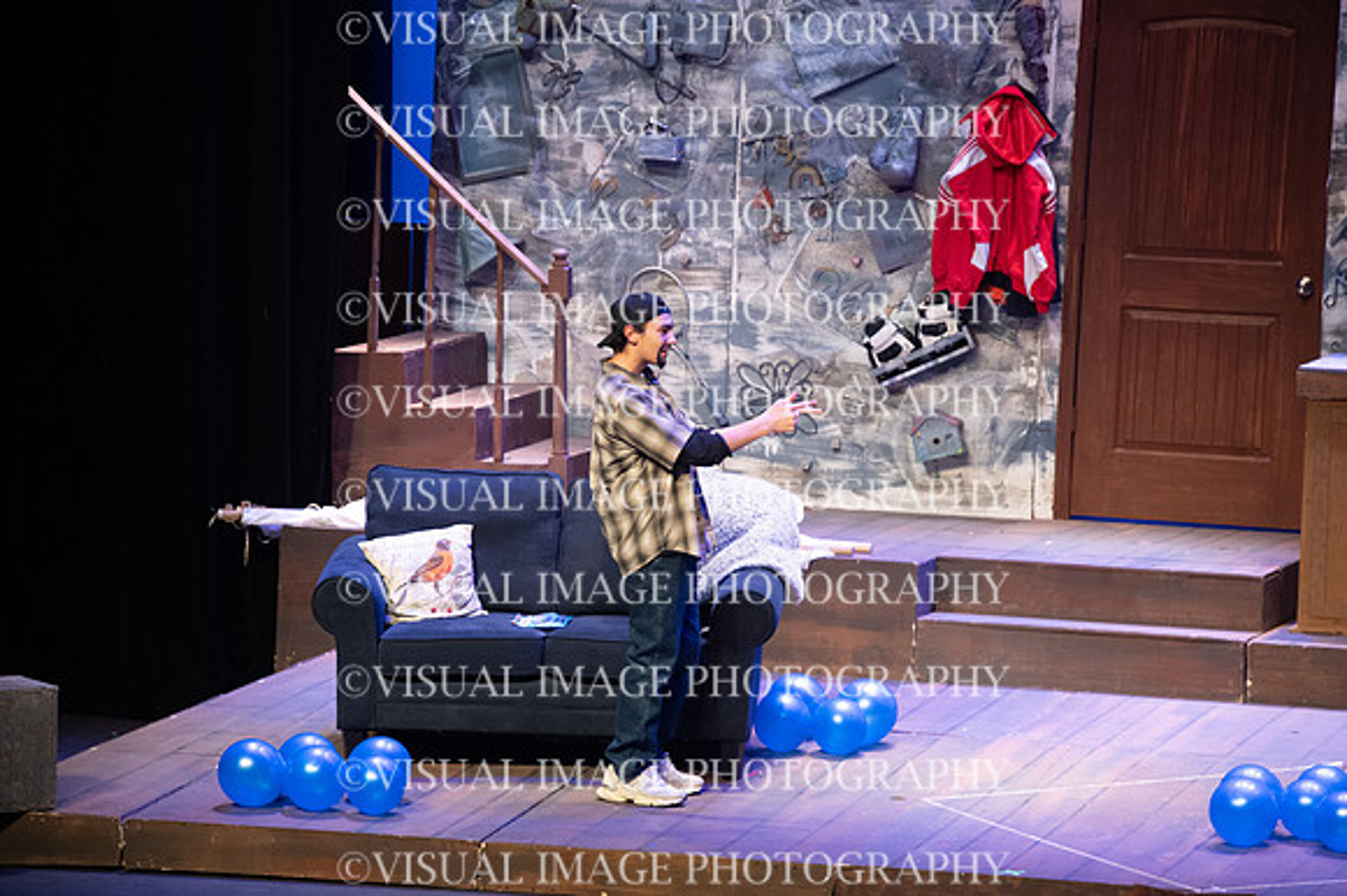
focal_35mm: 270
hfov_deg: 7.6
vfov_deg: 5.1
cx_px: 674
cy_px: 448
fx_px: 10096
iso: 4500
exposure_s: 1/160
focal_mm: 270
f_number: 6
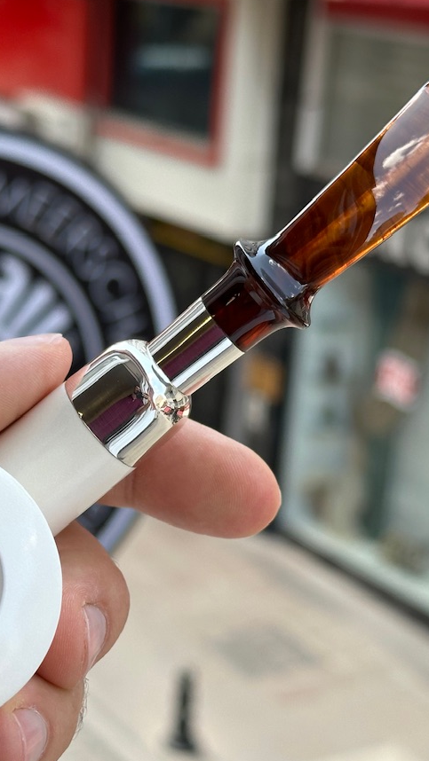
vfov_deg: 27.2
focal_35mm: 78
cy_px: 412
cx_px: 147
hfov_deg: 15.5
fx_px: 1576
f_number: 1.78
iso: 64
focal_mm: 6.86
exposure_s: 1/508
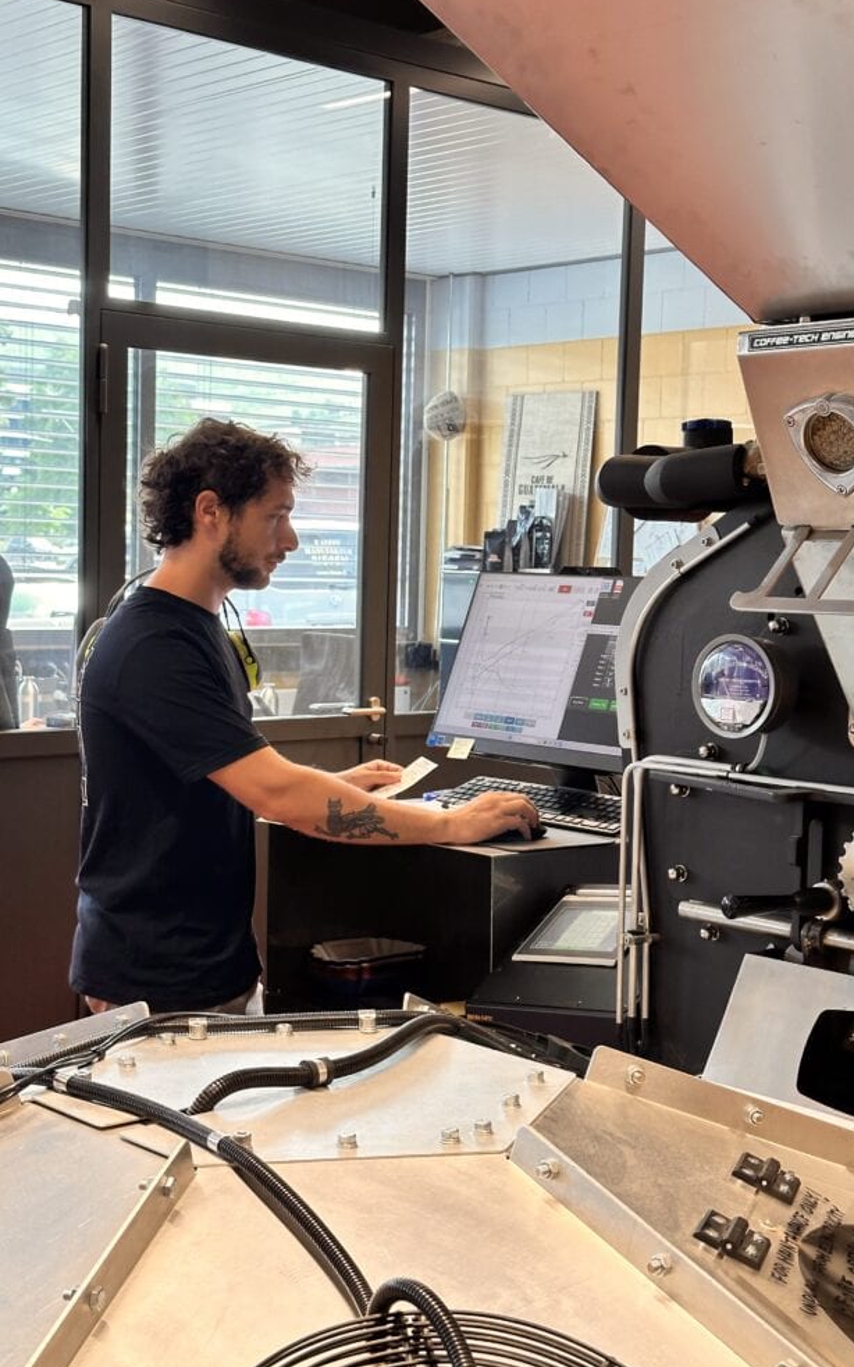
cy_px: 673
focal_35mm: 53
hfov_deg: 24.4
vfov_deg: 38.2
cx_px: 423
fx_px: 1975
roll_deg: -1.9
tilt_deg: -3.4
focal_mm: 6.86
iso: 80
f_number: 1.78
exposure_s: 1/100
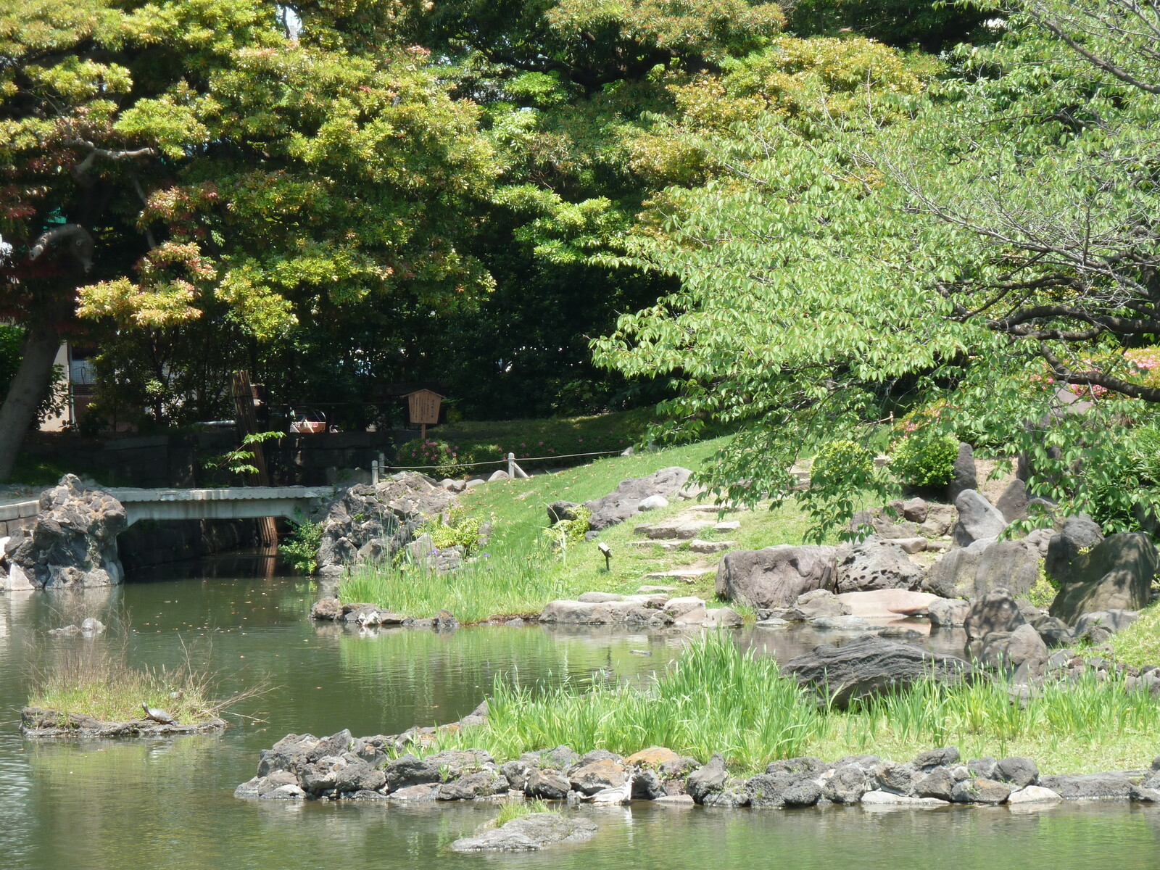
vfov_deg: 11.6
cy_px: 435
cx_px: 580
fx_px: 4289
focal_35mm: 128
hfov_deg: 15.4
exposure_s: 1/125
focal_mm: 21
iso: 80
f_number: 4.4
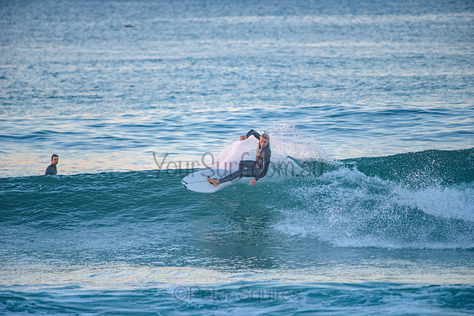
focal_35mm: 500
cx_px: 237
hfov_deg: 4.1
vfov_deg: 2.8
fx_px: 6585
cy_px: 158
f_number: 5.6
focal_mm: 500
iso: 1000
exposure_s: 1/400
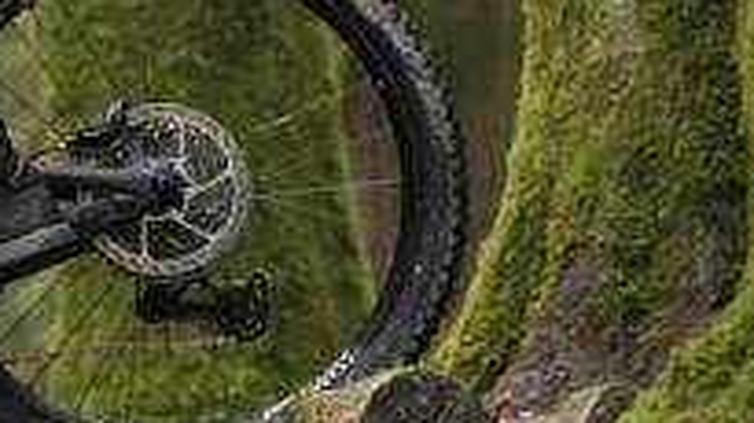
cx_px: 103
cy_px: 134
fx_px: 5235
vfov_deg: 4.6
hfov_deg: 8.2
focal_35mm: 262
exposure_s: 1/1600
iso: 1600
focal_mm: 50
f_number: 1.2
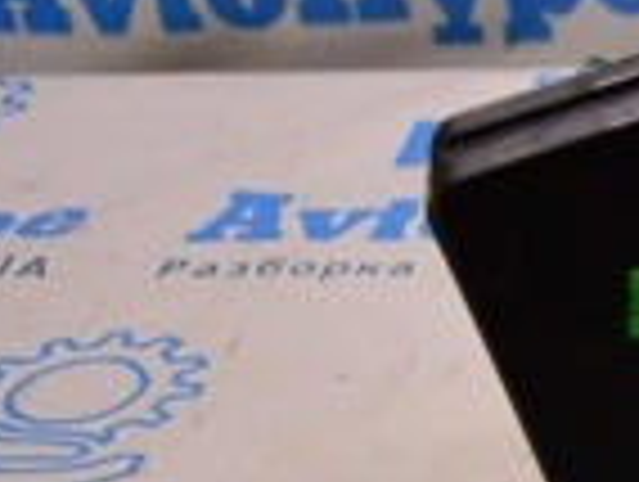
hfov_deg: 10.9
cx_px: 1332
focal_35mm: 162
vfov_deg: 9.2
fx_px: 2999
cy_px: 358
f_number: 4
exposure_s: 1/400
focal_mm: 25
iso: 1600
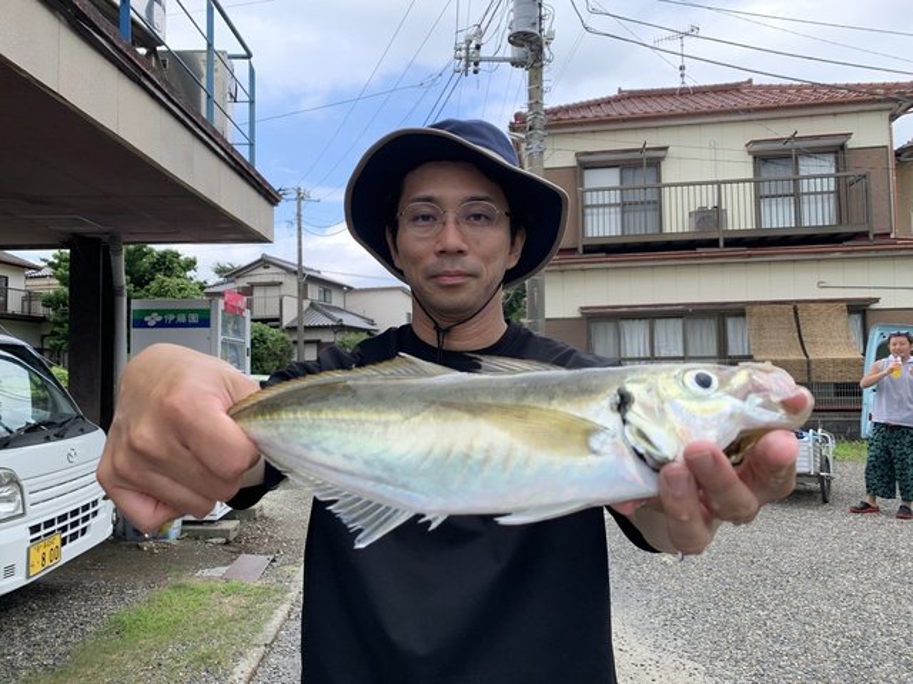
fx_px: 686
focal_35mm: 26
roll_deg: +1.4
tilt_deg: +5.0
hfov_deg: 67.3
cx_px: 456
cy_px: 342
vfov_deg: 53.1
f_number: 1.8
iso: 25
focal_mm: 4.25
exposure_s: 1/405
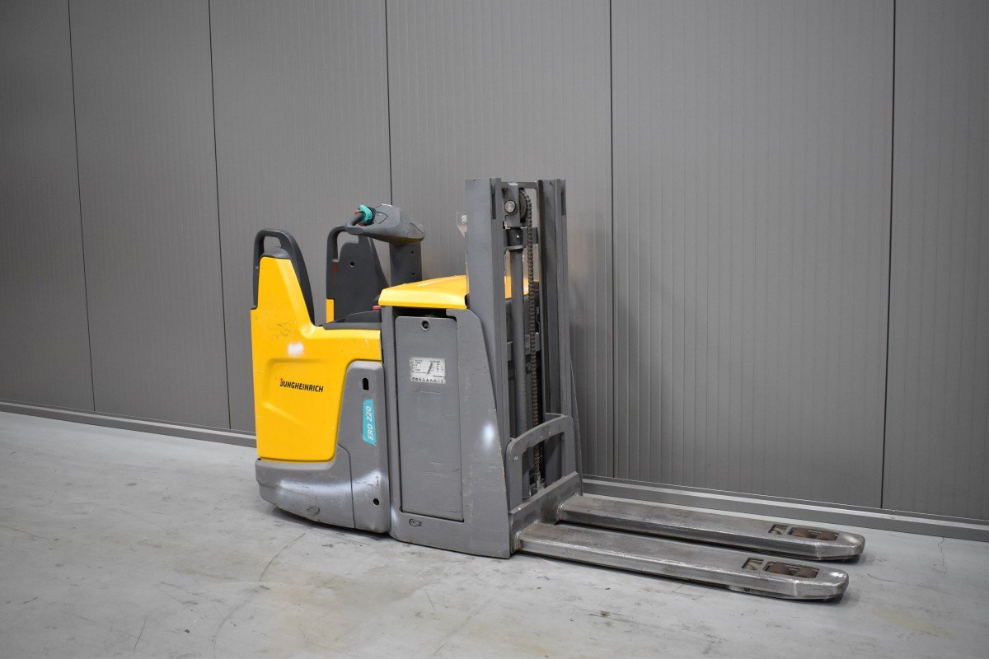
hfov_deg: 55.1
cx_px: 494
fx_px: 948
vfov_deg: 38.4
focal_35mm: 34
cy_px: 330
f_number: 4
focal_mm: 23
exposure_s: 1/80
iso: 1250
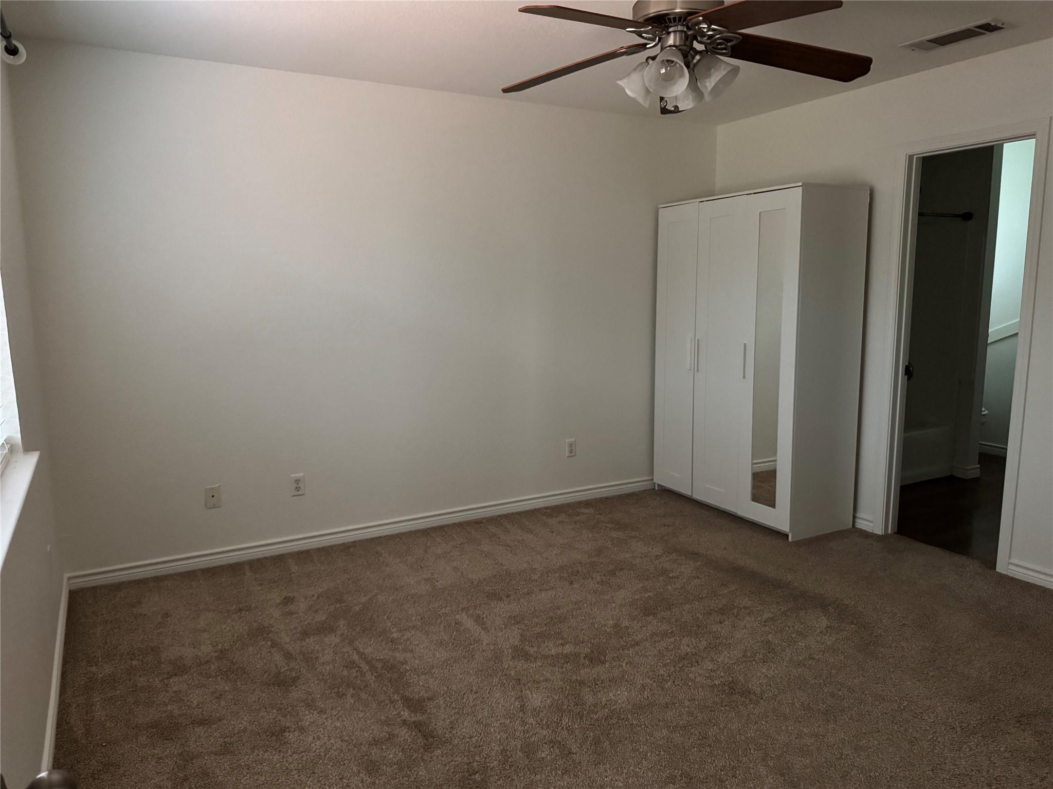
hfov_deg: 71.6
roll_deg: +0.5
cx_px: 526
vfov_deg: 56.8
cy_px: 394
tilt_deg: -8.2
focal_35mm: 24
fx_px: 730
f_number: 1.78
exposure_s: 1/39
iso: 1000
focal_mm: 6.76
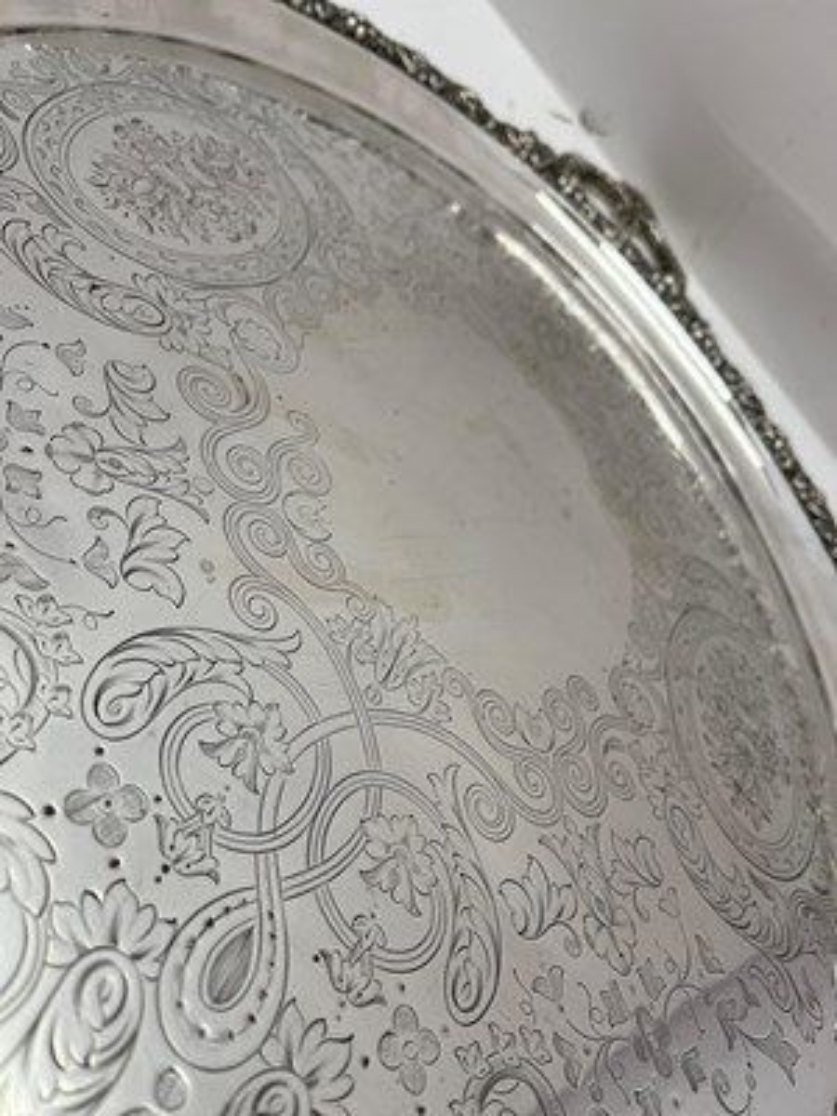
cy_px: 558
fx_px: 838
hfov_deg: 53.1
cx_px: 418
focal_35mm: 26
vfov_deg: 67.3
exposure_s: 1/141
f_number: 1.6
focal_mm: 5.1
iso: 32
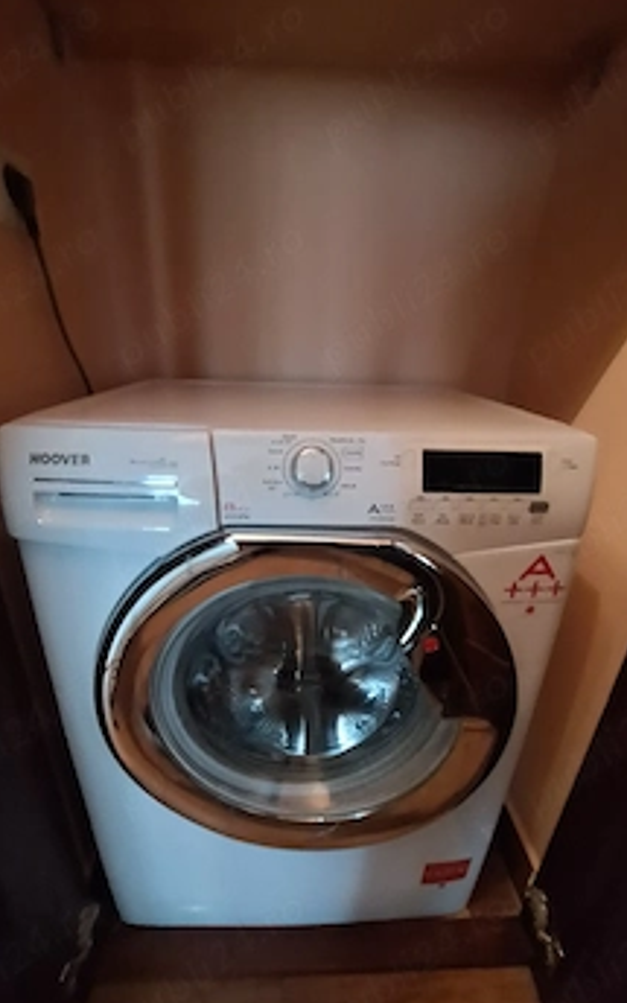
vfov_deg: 97.2
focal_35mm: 16
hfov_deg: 71.3
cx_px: 312
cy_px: 569
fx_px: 437
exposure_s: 1/20
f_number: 2.2
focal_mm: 1.74
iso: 640
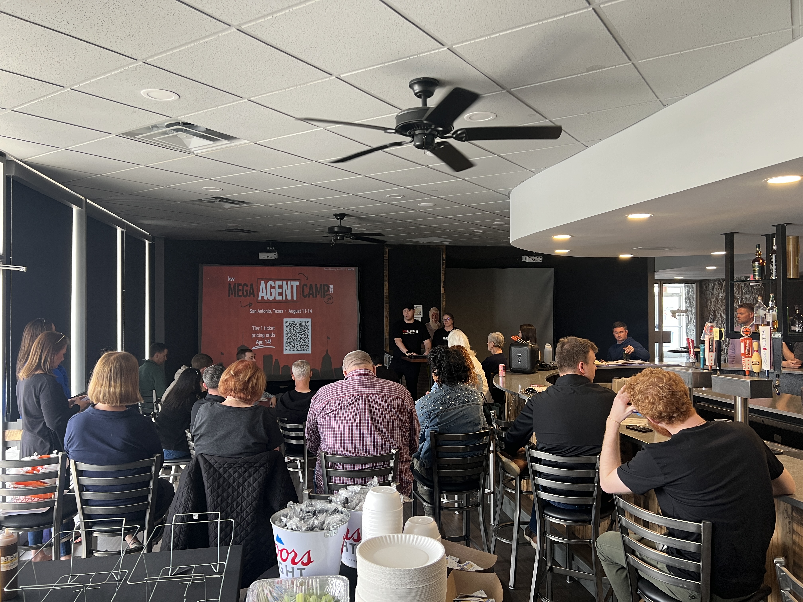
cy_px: 301
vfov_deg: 53.1
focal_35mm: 26
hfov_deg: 67.3
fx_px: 603
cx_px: 402
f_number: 1.5
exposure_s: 1/60
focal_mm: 5.7
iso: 80
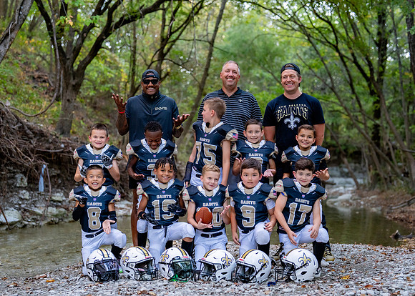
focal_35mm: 56
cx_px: 206
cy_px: 157
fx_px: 665
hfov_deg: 34.7
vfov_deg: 25.1
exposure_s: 1/500
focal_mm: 50
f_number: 2
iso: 1600
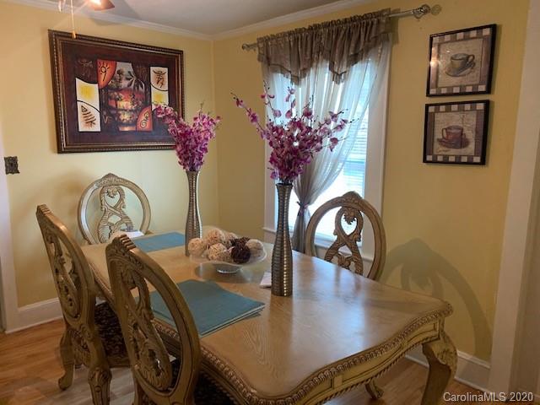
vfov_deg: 53.1
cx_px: 270
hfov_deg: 67.3
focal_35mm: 26
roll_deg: -0.2
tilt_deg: -9.8
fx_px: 406
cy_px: 202
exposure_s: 1/40
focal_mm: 4.25
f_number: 1.8
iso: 320
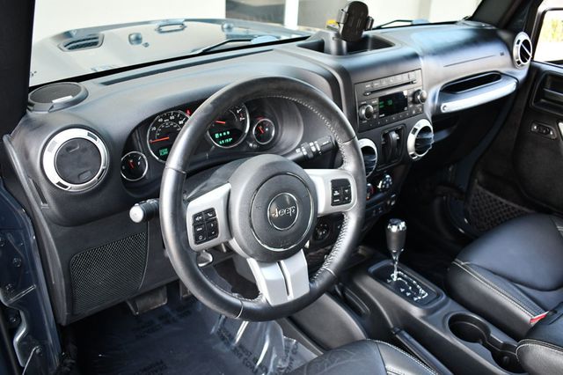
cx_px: 282
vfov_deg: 39.9
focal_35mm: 33
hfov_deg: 57.2
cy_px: 188
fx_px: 516
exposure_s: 1/160
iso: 800
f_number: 3.8
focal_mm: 22
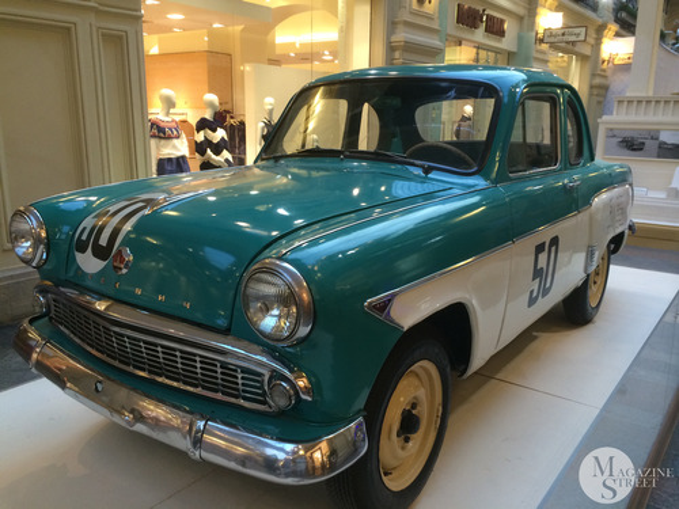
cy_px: 254
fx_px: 588
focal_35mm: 30
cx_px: 340
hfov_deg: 60.0
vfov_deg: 46.8
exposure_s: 1/30
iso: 64
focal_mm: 4.12
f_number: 2.2
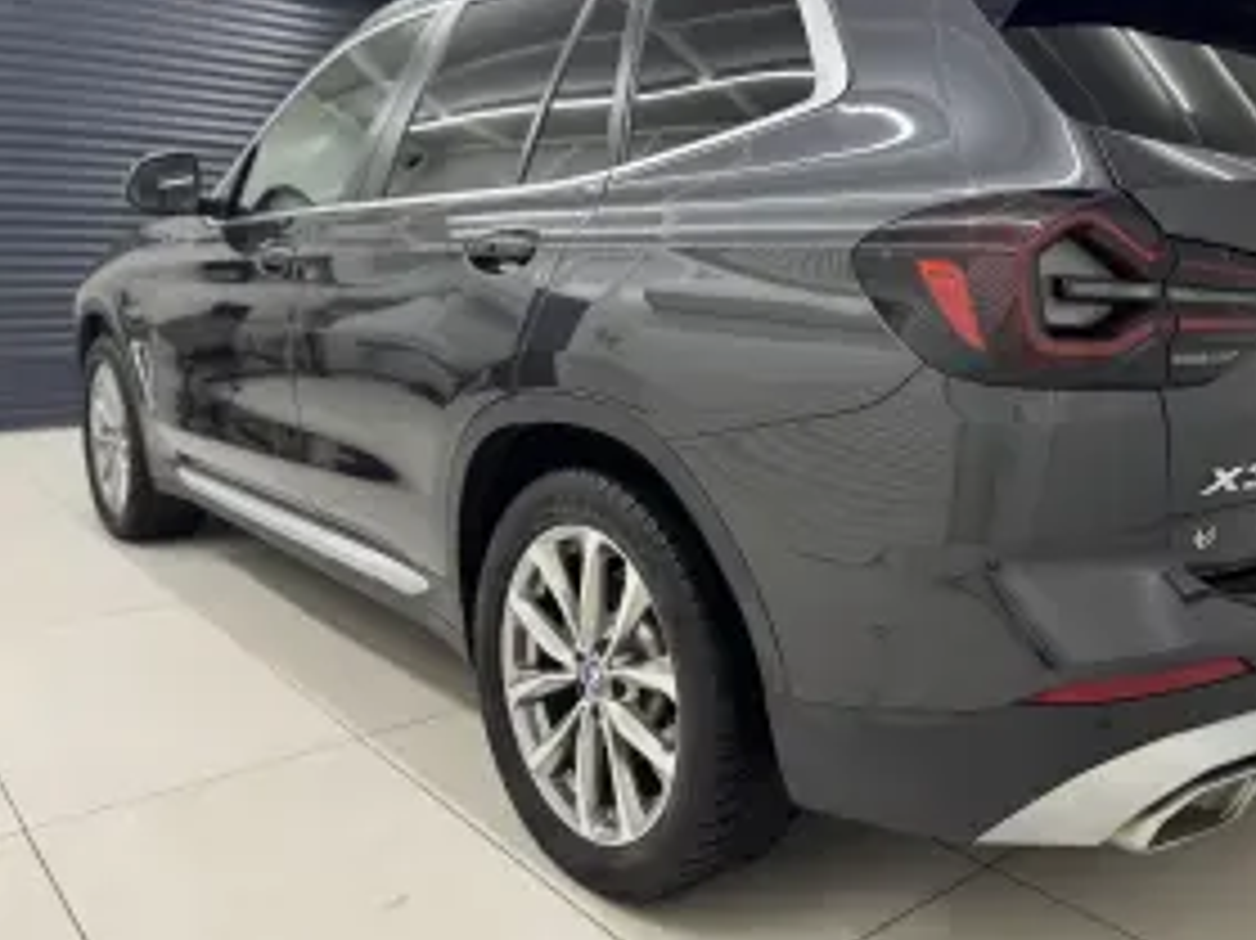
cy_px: 400
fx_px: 1124
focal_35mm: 31
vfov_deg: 45.3
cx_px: 806
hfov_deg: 57.5
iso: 250
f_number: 1.78
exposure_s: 1/50
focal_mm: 6.76
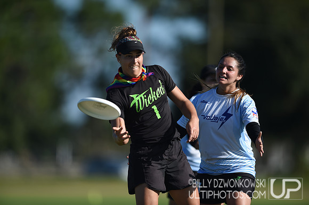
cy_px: 102
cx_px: 154
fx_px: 3431
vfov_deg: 3.4
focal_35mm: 400
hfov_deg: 5.2
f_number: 2.8
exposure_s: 1/2500
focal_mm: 400
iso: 100
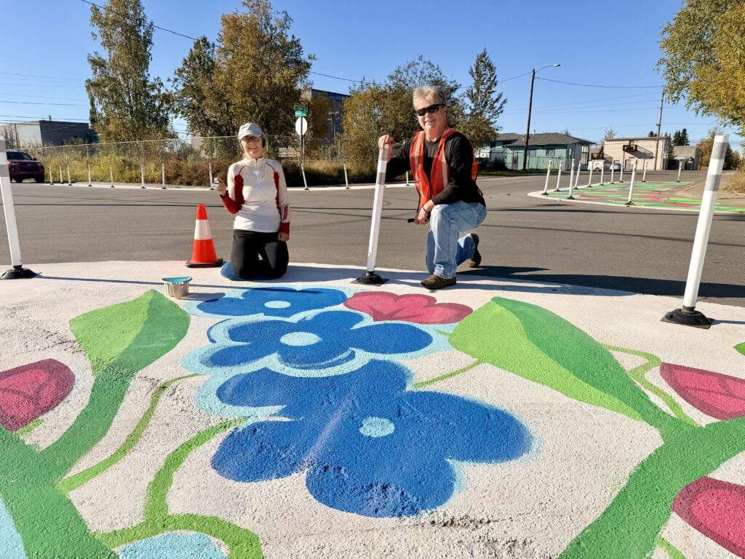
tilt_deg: -11.5
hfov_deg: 71.6
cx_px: 372
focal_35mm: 24
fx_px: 517
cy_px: 280
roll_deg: +0.5
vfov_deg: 56.8
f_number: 1.78
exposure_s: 1/5714
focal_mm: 6.76
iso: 80
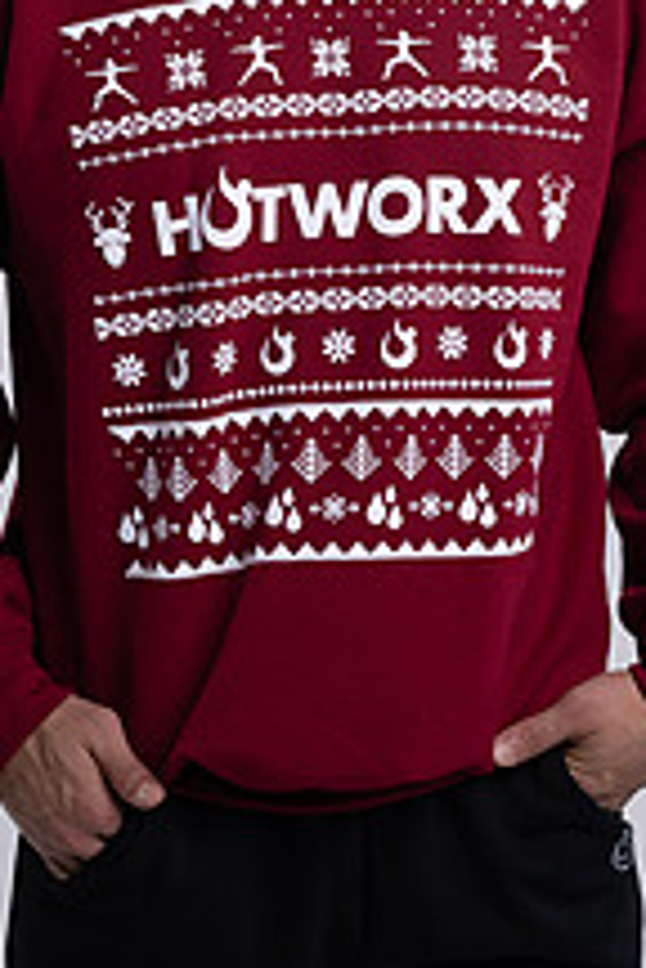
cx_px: 305
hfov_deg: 7.8
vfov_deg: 11.5
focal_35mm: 177
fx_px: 4764
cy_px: 18
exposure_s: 1/125
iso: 125
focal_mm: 85
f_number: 4
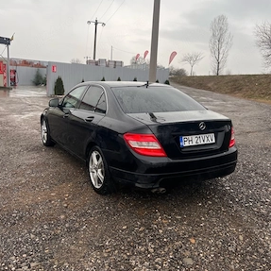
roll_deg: -2.3
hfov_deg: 51.1
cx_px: 135
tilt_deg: -8.2
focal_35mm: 32
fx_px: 283
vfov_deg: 51.0
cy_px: 125
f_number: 1.5
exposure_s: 1/347
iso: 50
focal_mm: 5.7
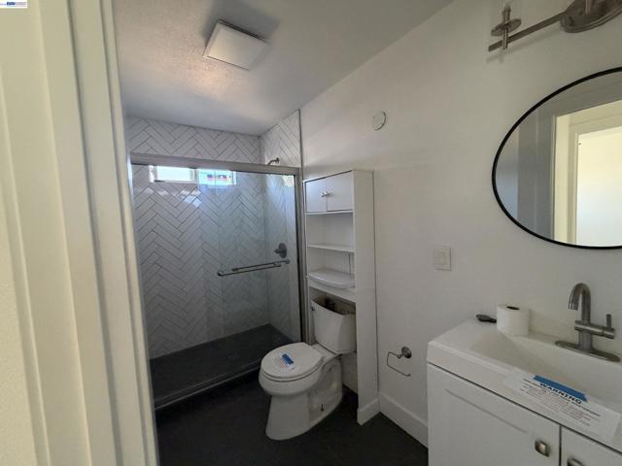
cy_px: 233
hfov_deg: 102.1
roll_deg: +2.9
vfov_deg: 85.7
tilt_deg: -4.1
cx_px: 311
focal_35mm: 14
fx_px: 252
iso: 500
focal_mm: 2.22
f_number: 2.2
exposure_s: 1/60
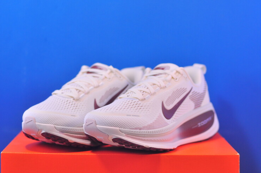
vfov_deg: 16.8
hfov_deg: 25.1
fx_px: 586
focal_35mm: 81
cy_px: 82
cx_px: 122
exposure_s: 1/320
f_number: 2.5
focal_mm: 50
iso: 250
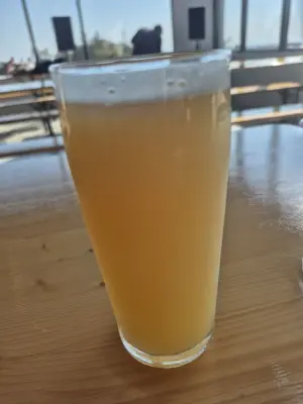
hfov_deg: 58.9
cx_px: 152
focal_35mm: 23
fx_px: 268
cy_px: 202
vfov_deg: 73.9
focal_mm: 5.4
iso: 25
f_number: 1.8
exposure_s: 1/1136
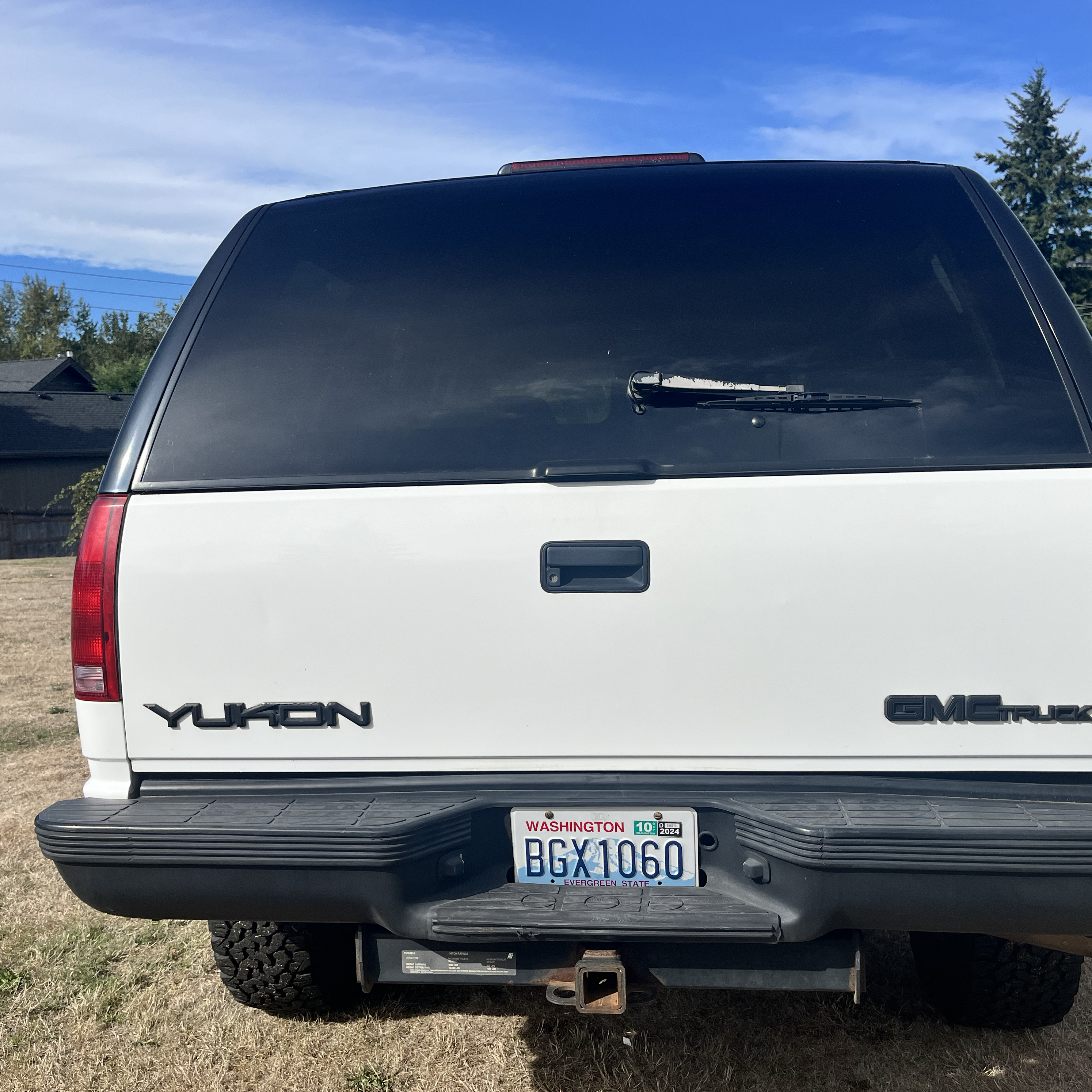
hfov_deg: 52.5
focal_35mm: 31
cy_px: 545
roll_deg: +1.6
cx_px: 574
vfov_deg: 52.5
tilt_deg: -4.4
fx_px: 1106
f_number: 1.6
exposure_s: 1/6494
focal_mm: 5.1
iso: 50
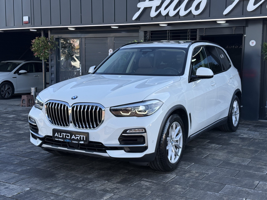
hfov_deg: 39.7
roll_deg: -0.7
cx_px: 134
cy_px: 100
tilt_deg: -4.1
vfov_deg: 30.3
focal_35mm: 48
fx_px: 370
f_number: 1.78
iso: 80
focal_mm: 6.76
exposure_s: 1/1403
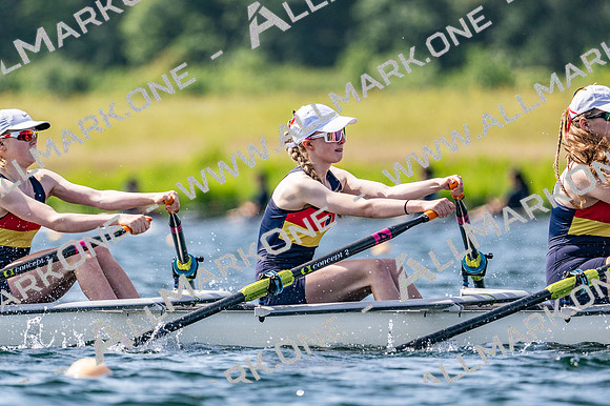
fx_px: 10160
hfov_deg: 3.4
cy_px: 203
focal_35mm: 600
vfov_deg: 2.3
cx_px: 305
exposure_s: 1/2500
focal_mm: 400
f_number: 4.5
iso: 280
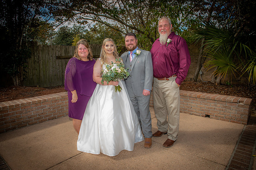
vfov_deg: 53.1
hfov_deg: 73.8
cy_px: 85
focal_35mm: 24
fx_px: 171
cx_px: 128
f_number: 5.6
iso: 50
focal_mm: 24
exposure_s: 1/160
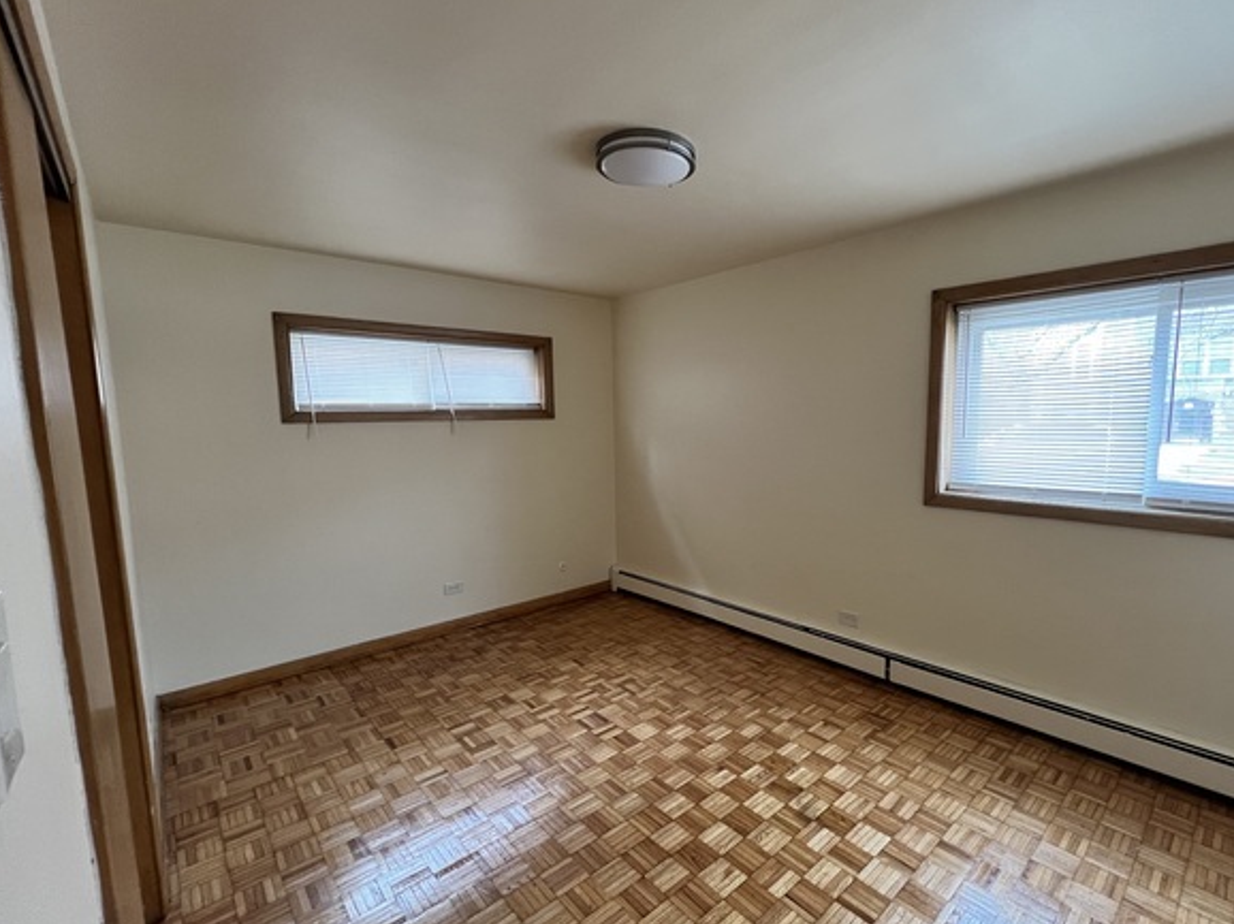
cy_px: 480
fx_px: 535
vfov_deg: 81.7
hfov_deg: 97.8
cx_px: 686
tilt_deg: -7.1
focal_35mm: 15
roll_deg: +0.4
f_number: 1.8
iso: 320
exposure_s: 1/60
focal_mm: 1.57
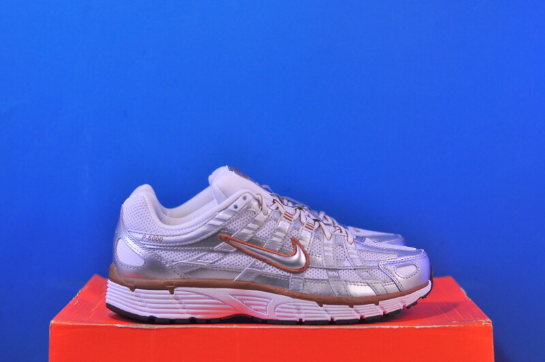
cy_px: 181
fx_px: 1134
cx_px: 272
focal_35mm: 75
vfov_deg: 18.1
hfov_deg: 27.0
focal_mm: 50
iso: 250
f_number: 2.8
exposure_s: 1/320
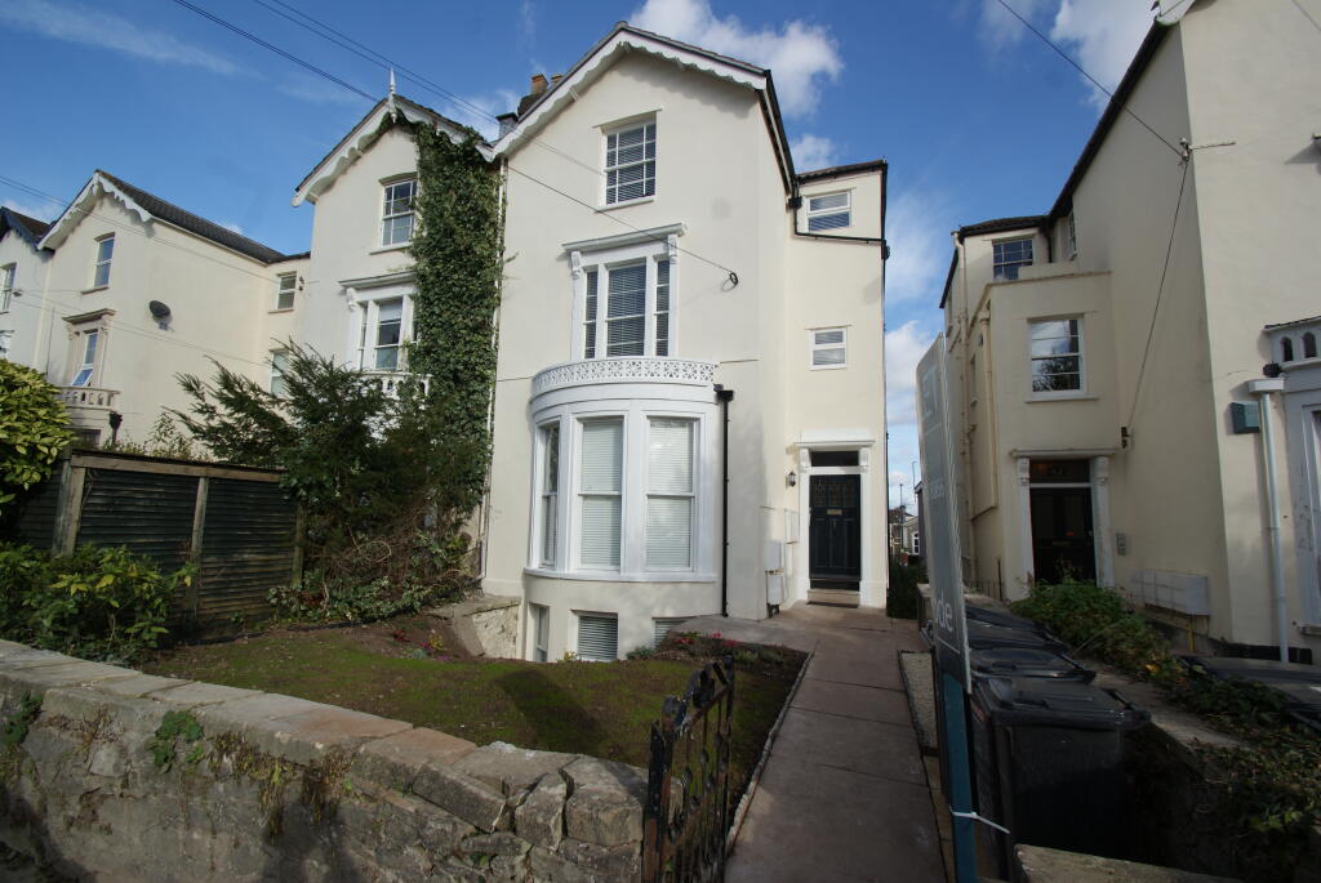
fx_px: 551
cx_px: 660
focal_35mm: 15
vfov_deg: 77.5
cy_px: 442
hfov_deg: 100.3
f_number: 10
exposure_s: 1/160
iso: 100
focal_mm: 10
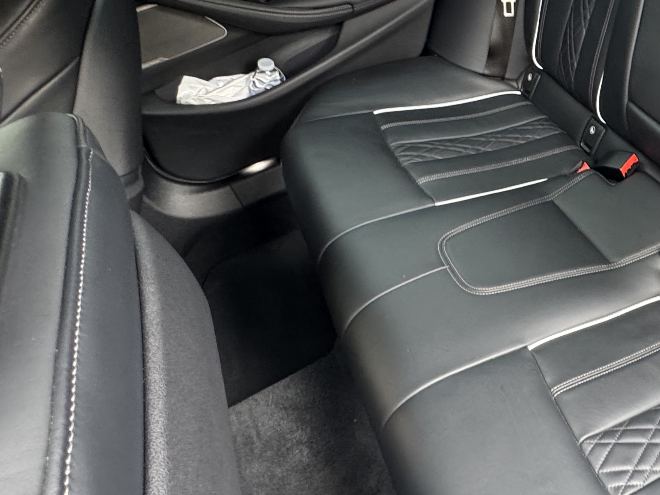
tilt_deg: -41.7
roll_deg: +10.6
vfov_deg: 42.3
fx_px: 629
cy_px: 157
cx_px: 666
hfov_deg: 46.1
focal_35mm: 33
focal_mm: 2.22
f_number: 2.2
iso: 250
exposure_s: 1/99
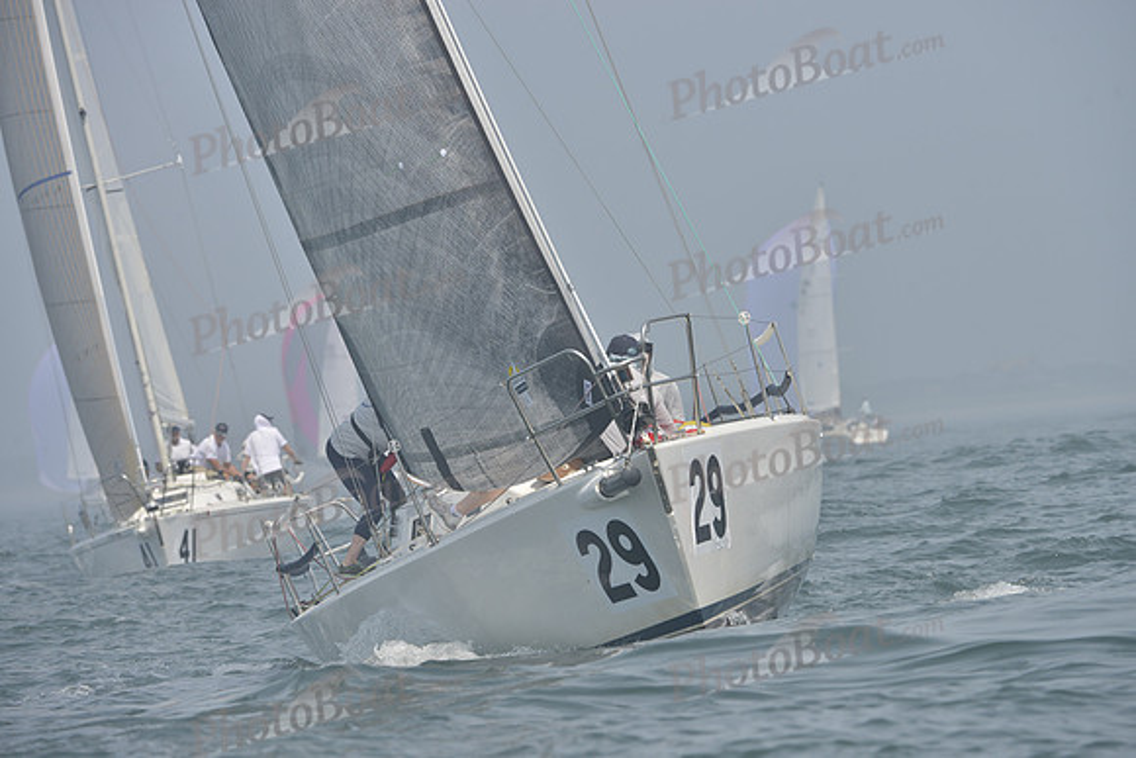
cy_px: 379
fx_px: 8837
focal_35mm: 280
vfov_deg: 4.9
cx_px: 568
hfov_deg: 7.4
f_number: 8
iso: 280
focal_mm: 280
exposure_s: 1/1000
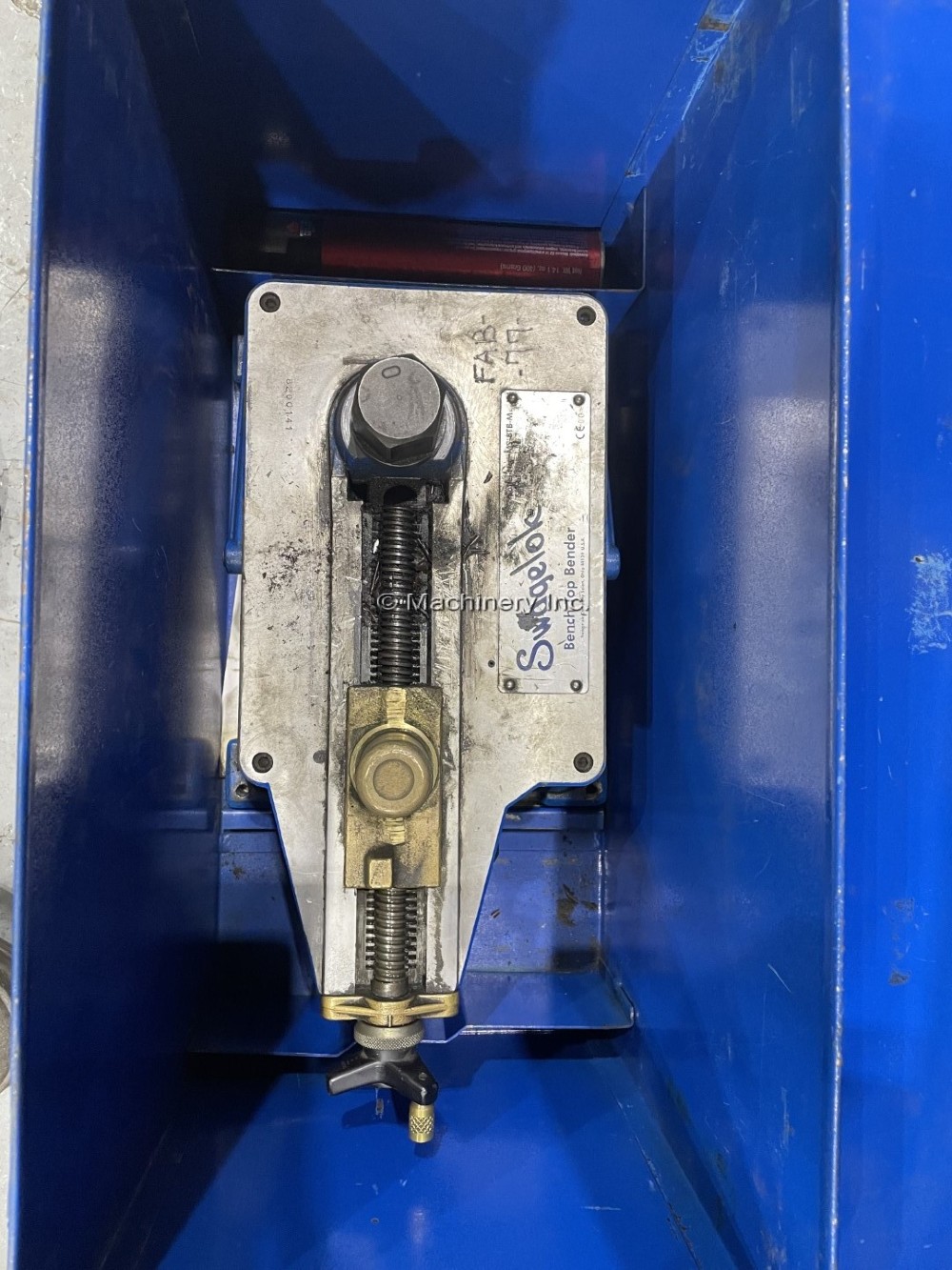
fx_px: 953
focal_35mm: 26
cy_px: 635
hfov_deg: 53.1
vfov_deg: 67.3
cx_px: 476
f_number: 1.6
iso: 200
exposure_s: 1/60
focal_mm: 4.2
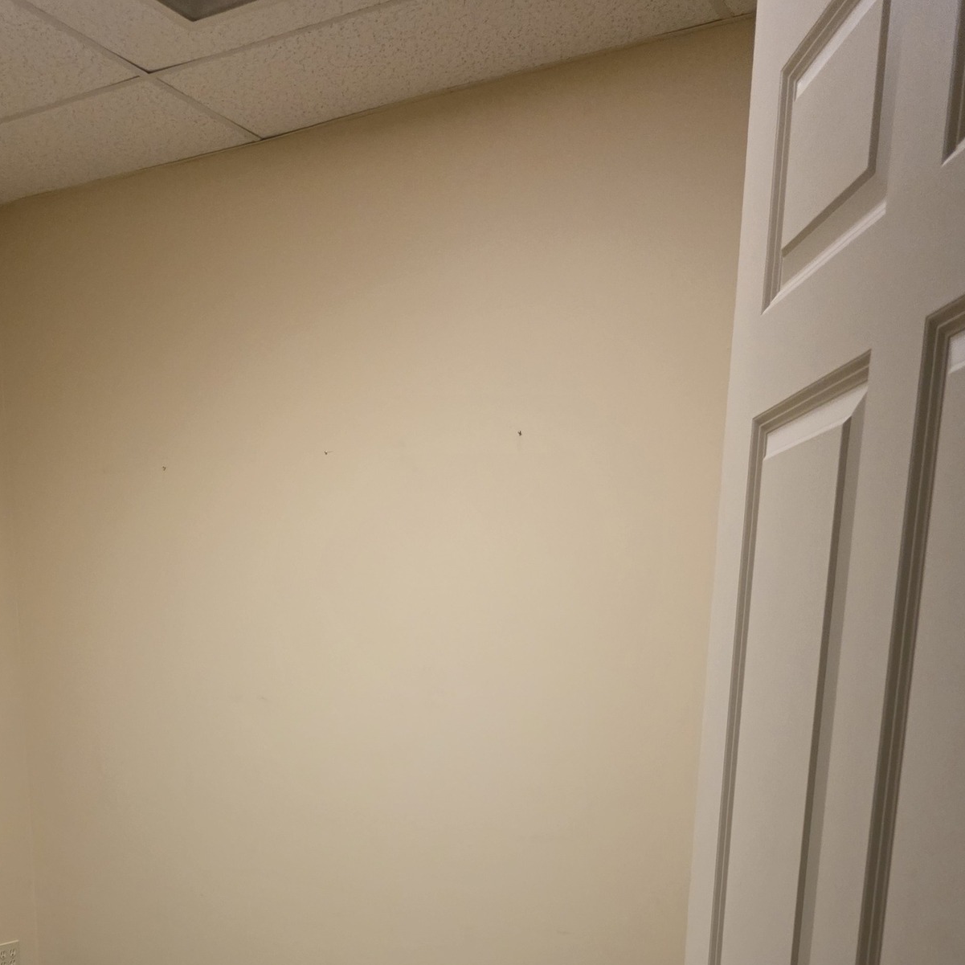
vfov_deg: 39.0
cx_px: 316
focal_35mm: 39
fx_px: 1230
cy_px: 912
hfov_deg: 42.2
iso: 1250
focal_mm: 6.3
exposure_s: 1/120
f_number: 1.7
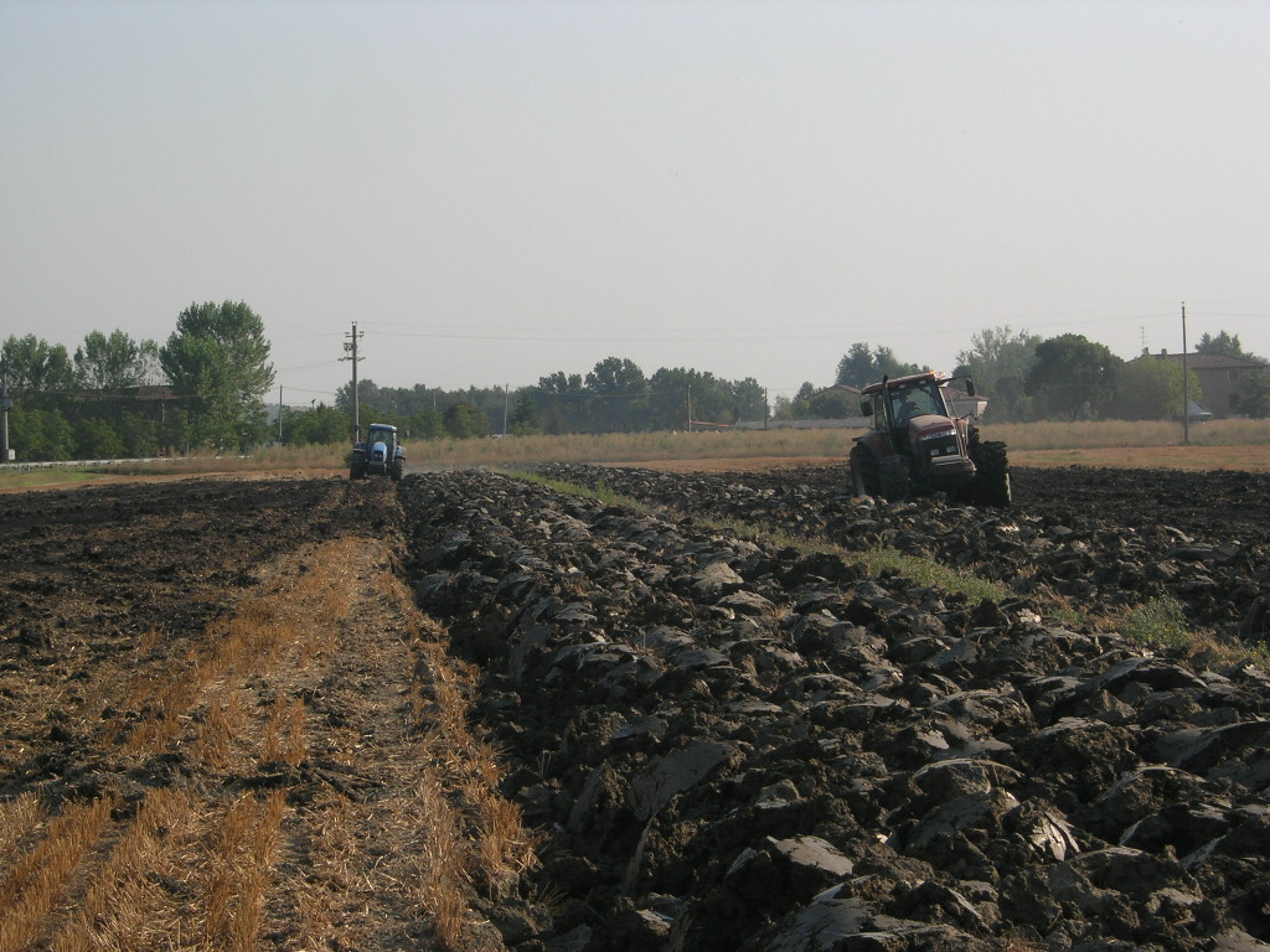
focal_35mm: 103
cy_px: 476
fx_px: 3779
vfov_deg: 14.4
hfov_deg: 19.1
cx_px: 635
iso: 64
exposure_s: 1/234
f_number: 7.8
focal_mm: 21.3
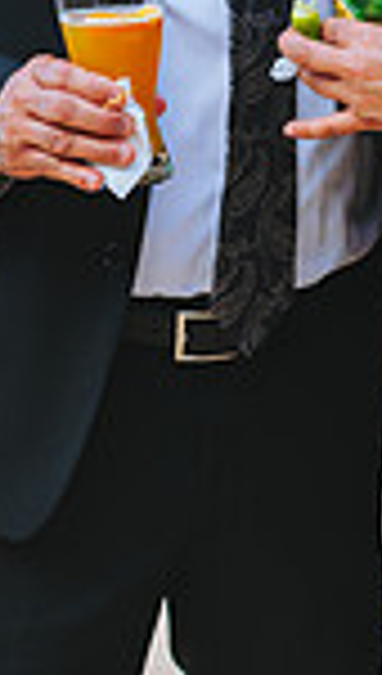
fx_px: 3366
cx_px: 431
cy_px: -4
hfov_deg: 6.5
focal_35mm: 188
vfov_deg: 11.3
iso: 50
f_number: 2.8
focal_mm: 60
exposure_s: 1/125
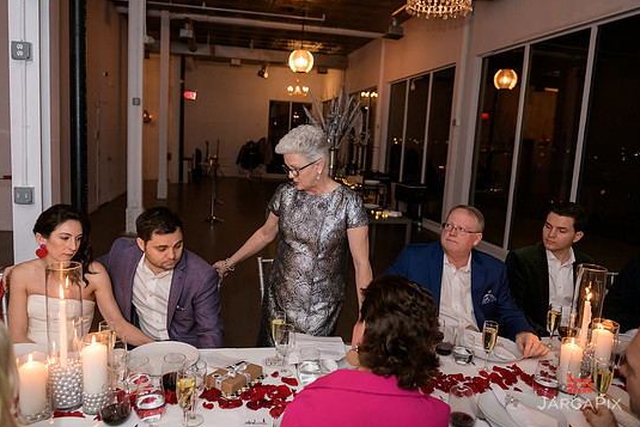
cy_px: 204
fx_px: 462
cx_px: 305
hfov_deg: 69.3
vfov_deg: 49.6
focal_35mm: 26
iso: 1600
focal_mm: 24
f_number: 3.2
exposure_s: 1/125
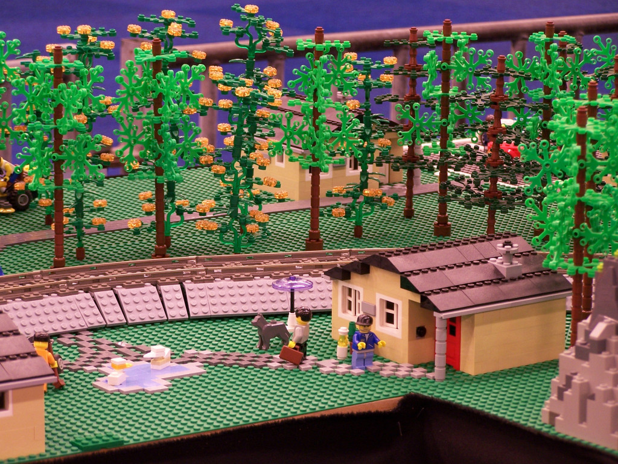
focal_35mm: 139
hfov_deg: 14.2
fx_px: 2482
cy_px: 232
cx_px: 309
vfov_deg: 10.7
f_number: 3.2
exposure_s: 1/2
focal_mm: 23.1
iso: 80
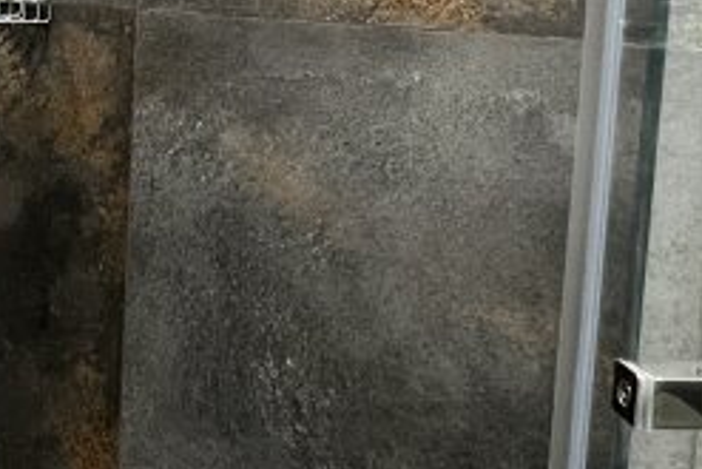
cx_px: 99
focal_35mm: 56
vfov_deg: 23.7
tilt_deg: -6.0
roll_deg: -1.9
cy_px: 68
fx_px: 1093
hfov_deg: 34.1
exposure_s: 1/50
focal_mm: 1.57
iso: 400
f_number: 1.8
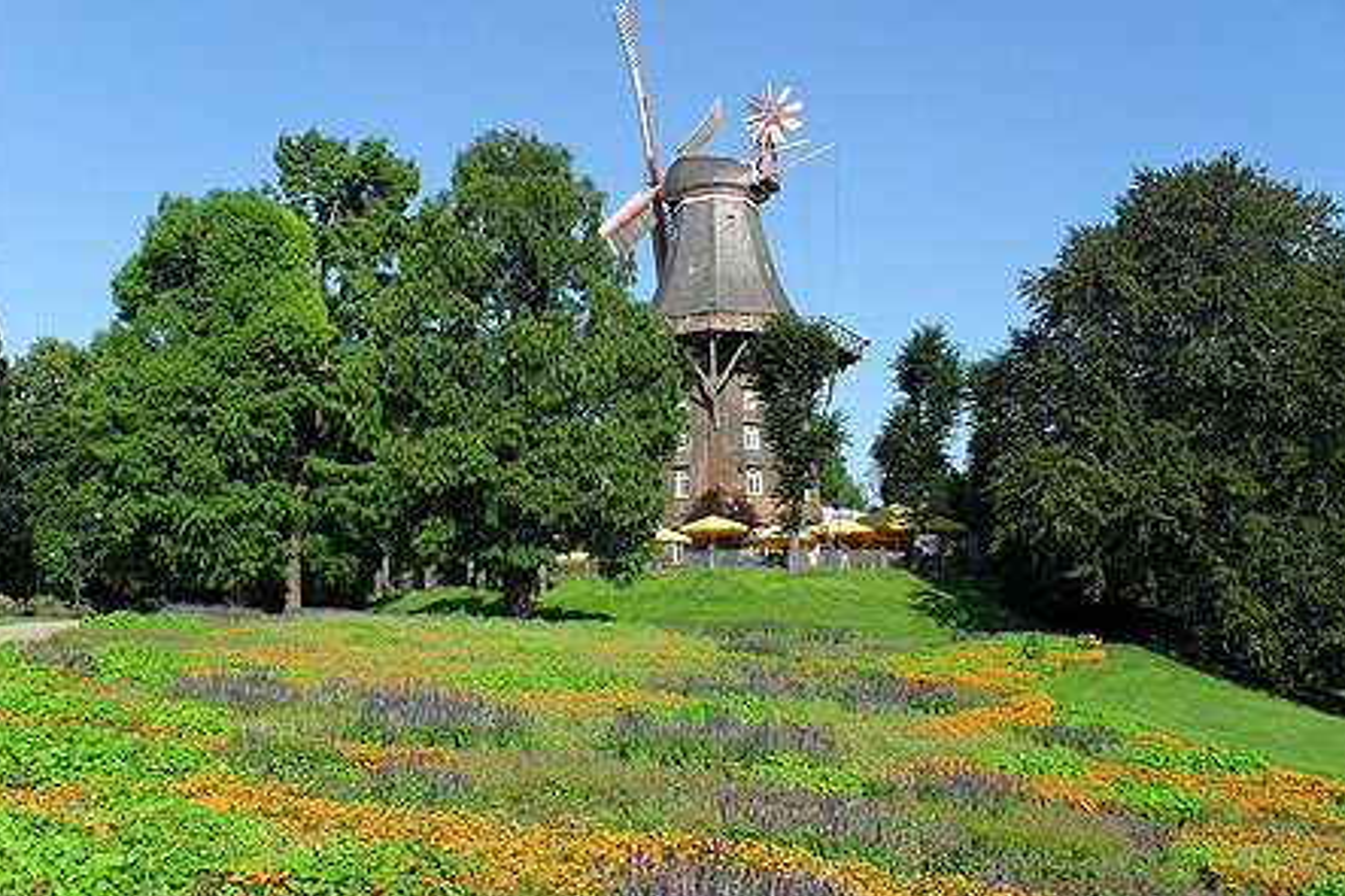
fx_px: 1382
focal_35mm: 37
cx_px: 668
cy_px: 413
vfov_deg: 35.9
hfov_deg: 51.9
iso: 100
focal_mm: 6.3
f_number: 8.4
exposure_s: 1/180
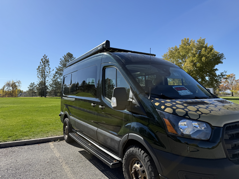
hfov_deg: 71.6
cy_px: 90
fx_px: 166
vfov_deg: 56.8
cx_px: 120
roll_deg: +2.0
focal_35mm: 24
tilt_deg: +2.2
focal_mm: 6.76
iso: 80
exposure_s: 1/2907
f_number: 1.78
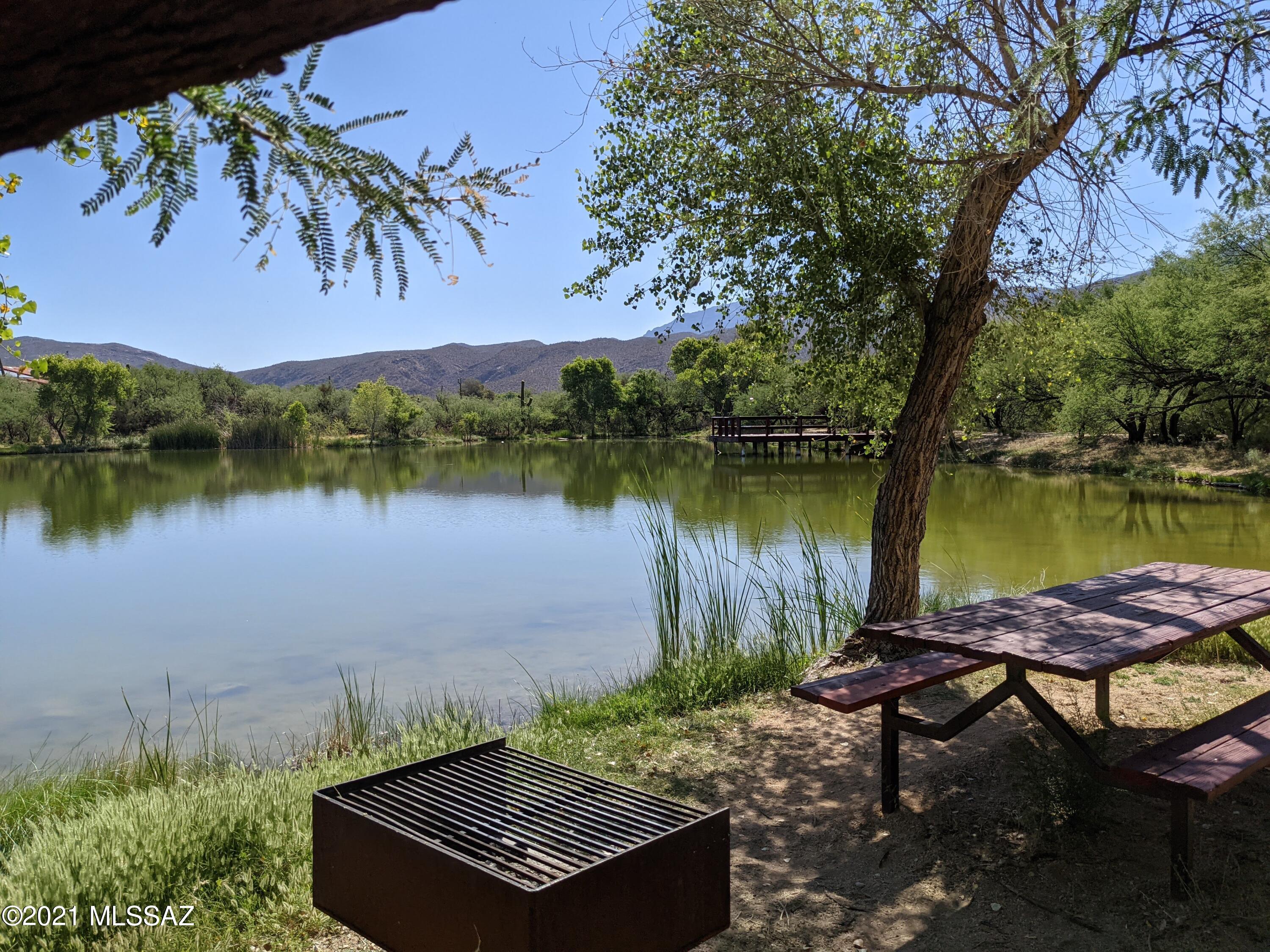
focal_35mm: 27
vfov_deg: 51.4
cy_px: 476
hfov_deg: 65.3
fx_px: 991
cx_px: 635
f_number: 1.73
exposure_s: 1/4673
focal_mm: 4.38
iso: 67
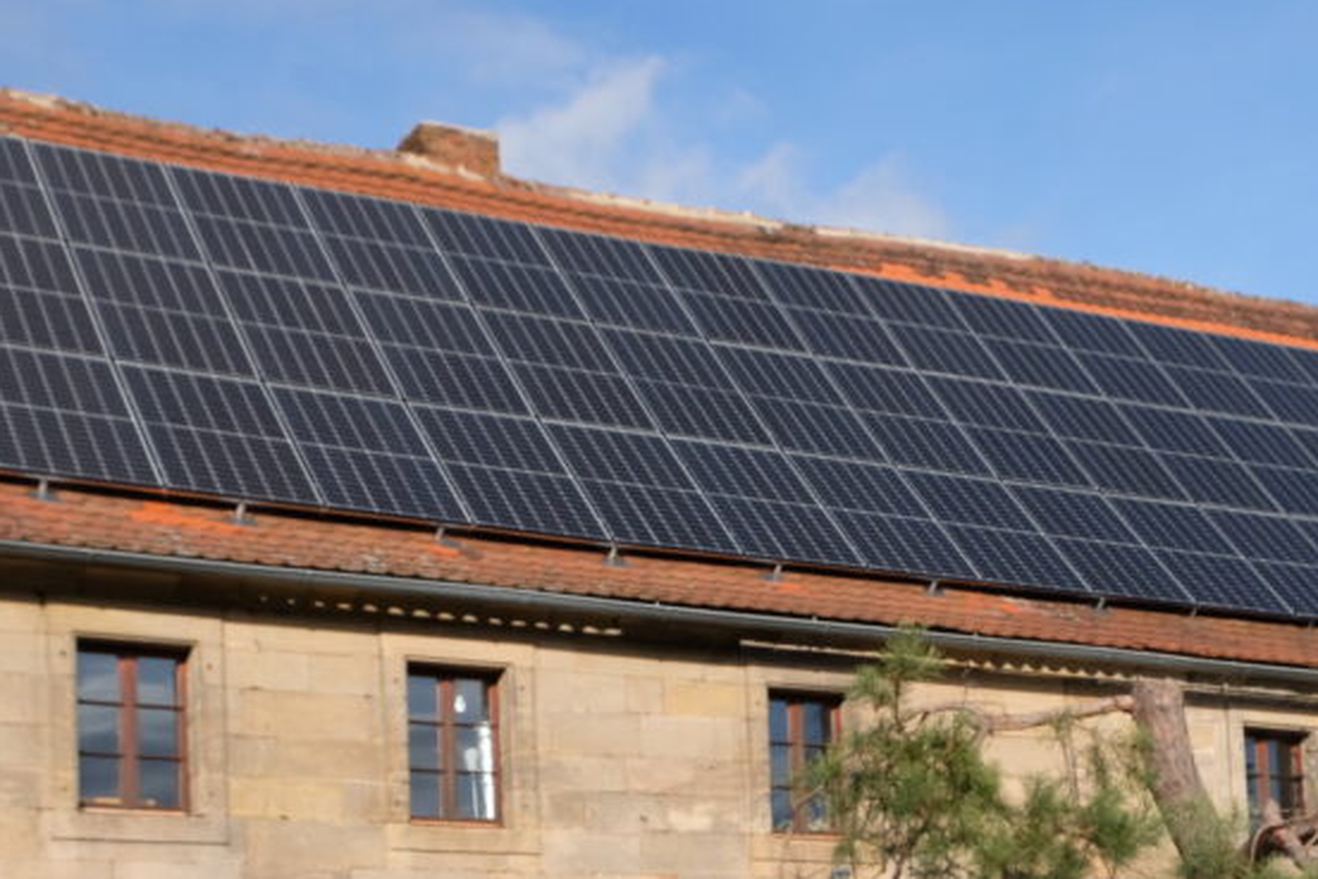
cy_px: 941
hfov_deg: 31.8
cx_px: 812
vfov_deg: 20.6
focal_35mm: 63
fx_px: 2306
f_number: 8
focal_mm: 19.6
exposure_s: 1/300
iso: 200
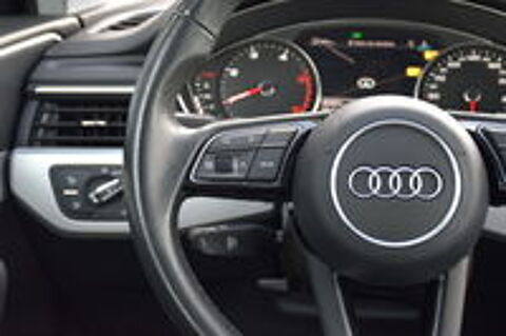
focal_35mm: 63
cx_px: 253
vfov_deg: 21.5
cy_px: 168
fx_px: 885
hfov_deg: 31.9
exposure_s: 1/60
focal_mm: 42
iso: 720
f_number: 4.5
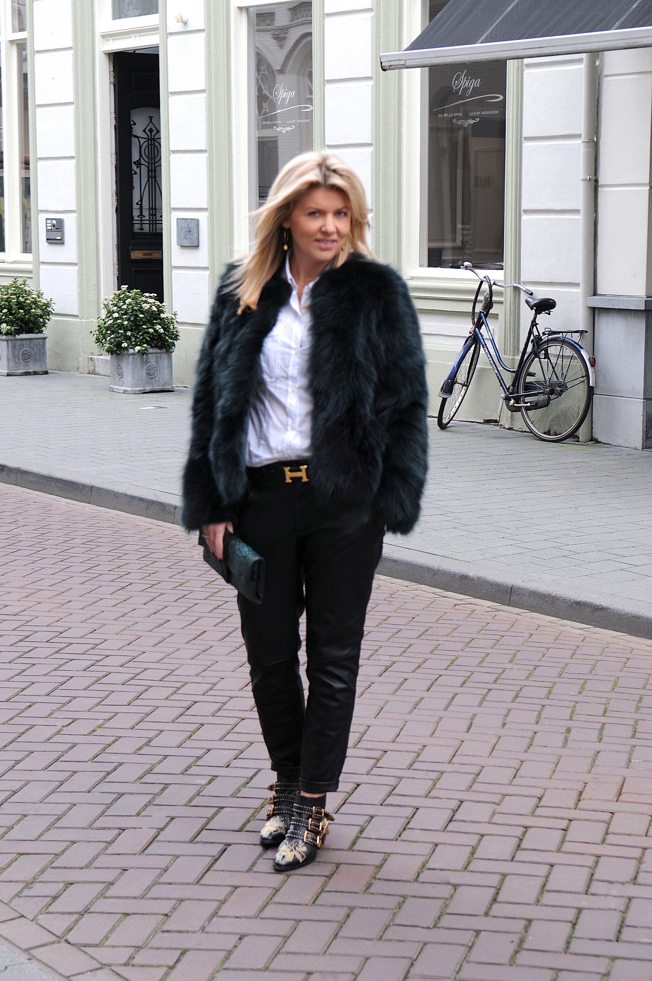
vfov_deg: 24.6
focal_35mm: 82
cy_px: 490
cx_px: 326
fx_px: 2247
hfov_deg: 16.5
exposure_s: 1/125
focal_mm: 55
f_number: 5.6
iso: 200
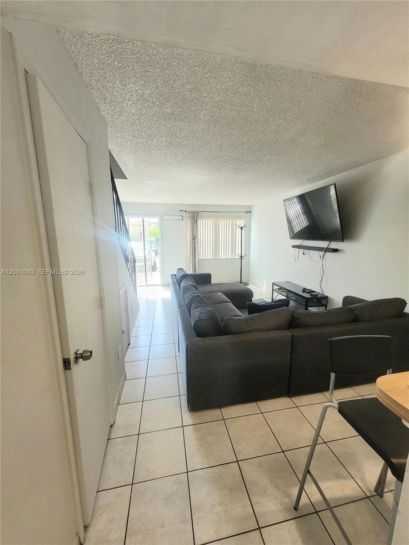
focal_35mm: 13
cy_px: 272
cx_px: 204
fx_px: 205
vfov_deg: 106.2
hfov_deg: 89.9
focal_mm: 1.74
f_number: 2.2
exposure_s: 1/60.2
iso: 64
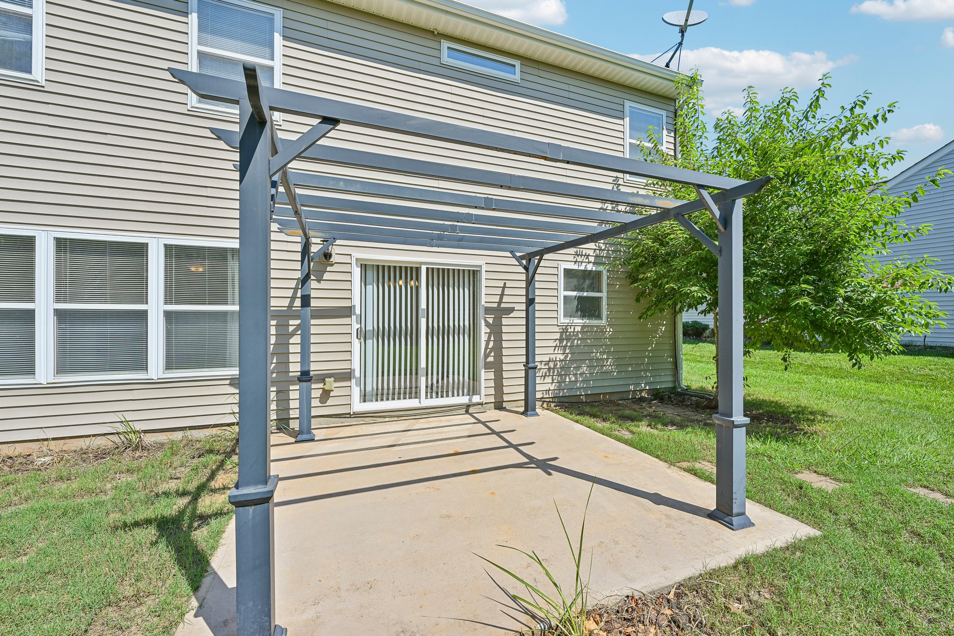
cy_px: 318
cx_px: 477
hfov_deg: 104.3
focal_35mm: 14
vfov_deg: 81.2
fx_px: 371
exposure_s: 1/400
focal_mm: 14
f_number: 8
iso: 100
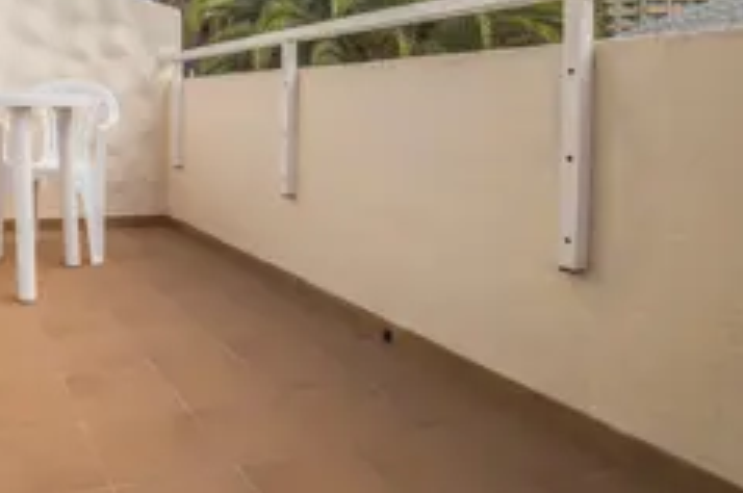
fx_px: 598
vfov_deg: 43.0
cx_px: 128
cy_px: 106
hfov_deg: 57.9
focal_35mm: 29
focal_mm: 14
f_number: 8
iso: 400
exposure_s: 1/800
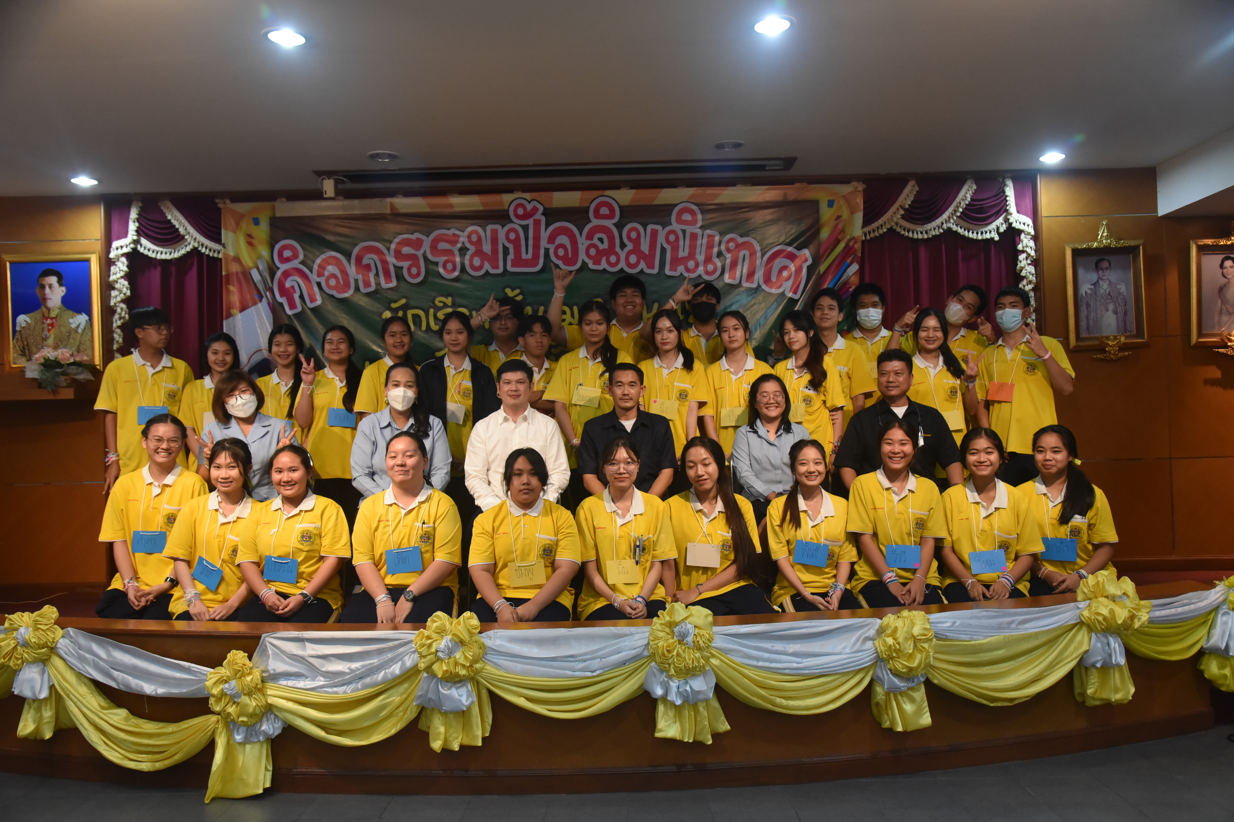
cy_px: 411
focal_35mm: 30
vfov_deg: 43.6
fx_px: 1028
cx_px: 617
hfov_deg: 61.9
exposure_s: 1/125
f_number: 5.6
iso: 3200
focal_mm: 30
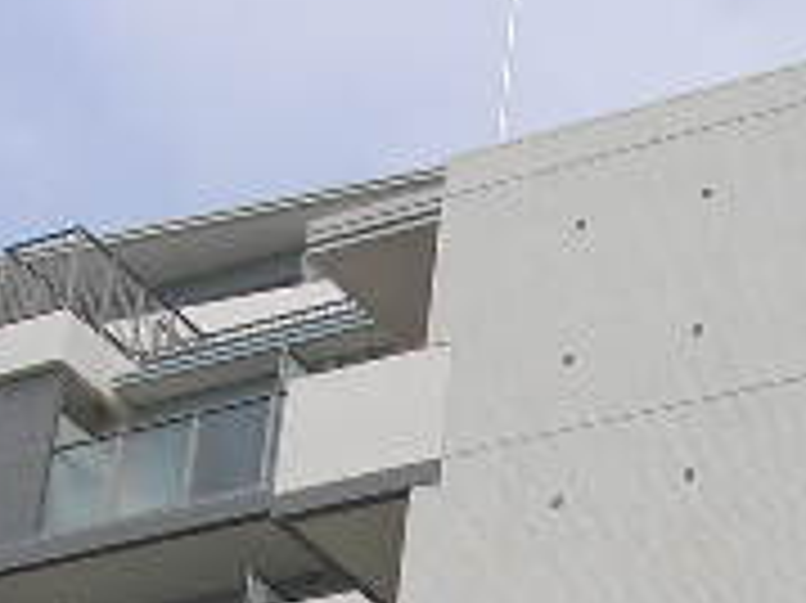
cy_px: 684
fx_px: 3165
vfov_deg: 10.7
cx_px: 522
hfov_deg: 14.5
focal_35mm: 136
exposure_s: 1/773
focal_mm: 5.8
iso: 50
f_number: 4.1
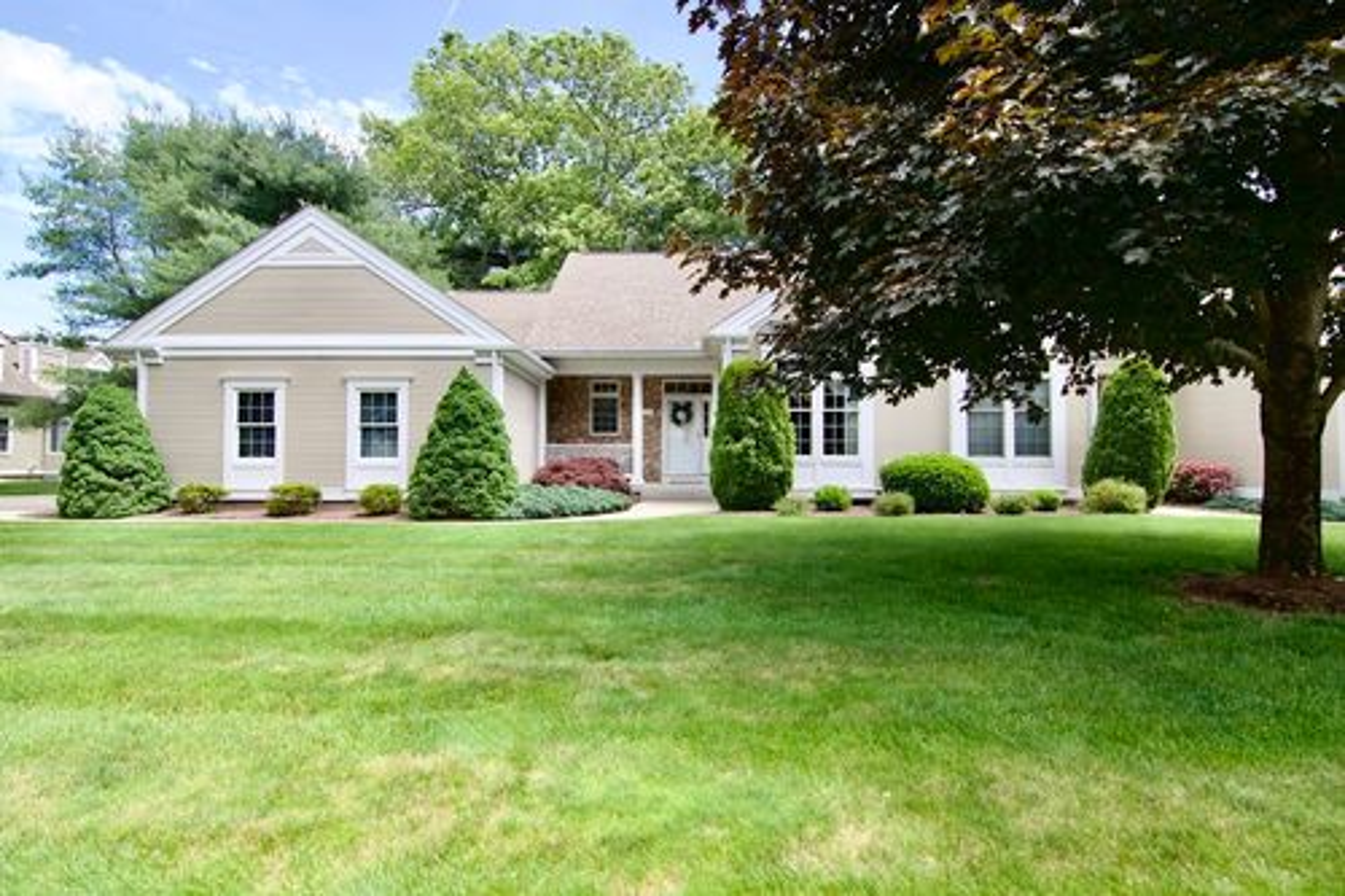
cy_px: 448
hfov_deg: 92.5
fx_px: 644
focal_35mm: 17
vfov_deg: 69.6
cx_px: 672
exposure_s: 1/250
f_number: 8
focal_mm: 11.5
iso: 360
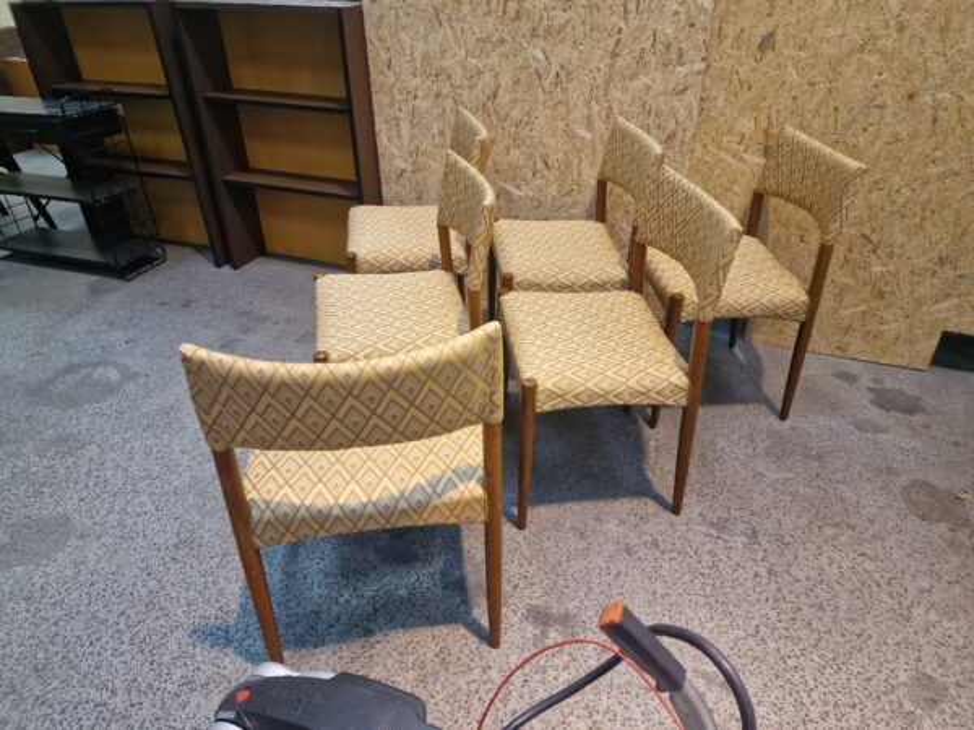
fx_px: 647
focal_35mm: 23
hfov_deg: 73.9
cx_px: 487
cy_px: 365
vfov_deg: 58.9
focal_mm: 6.4
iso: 500
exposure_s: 1/100
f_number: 1.8
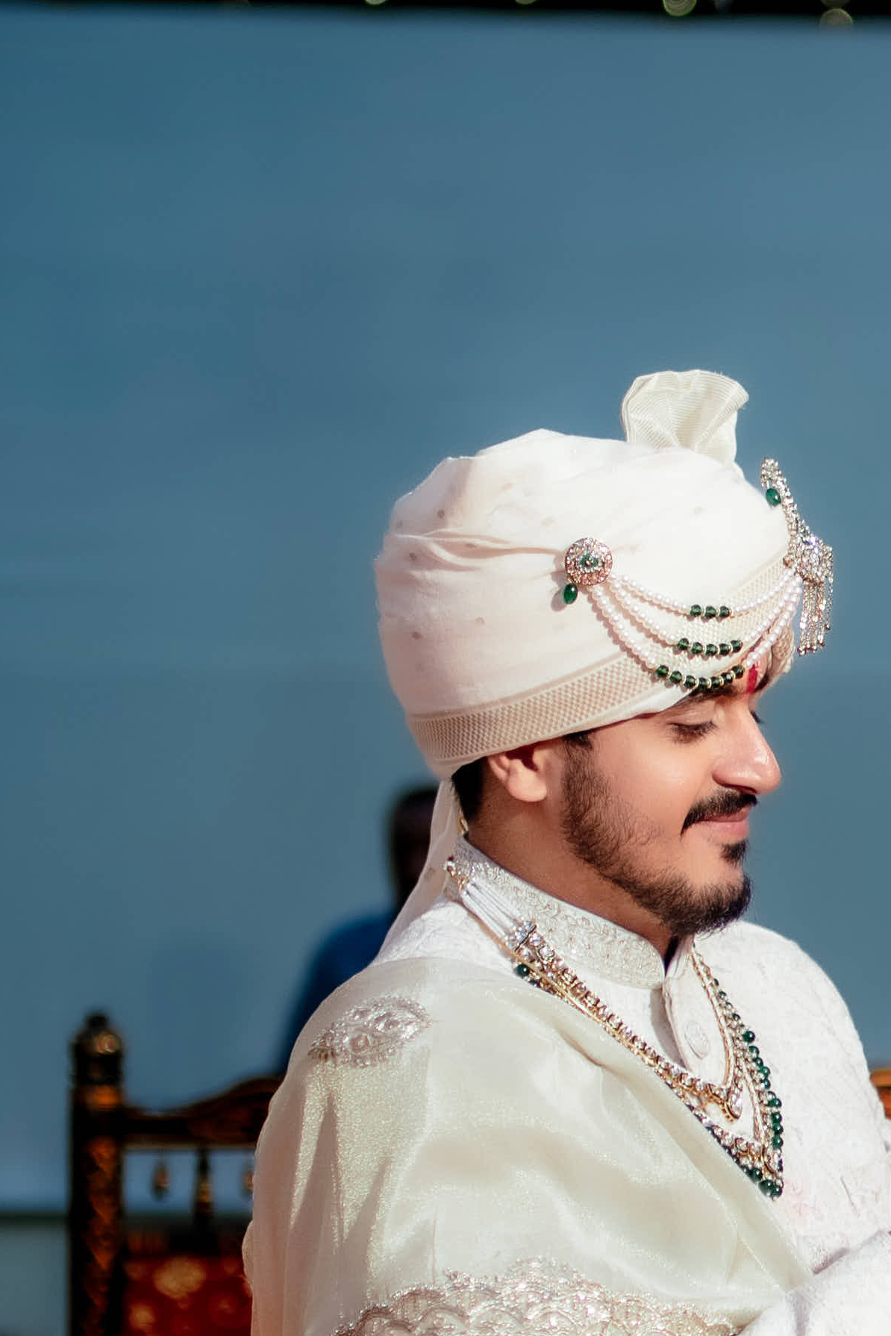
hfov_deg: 9.8
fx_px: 5084
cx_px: 1263
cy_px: 896
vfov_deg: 14.9
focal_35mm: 137
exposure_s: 1/250
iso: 125
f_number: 1.4
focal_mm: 35
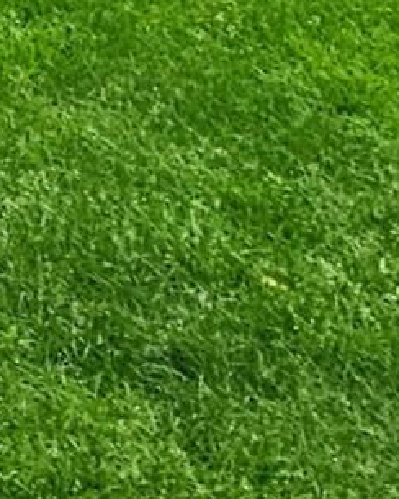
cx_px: -1468
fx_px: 1845
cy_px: -728
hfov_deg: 6.8
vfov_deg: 12.1
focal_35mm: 125
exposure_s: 1/221
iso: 50
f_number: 2.2
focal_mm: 2.2
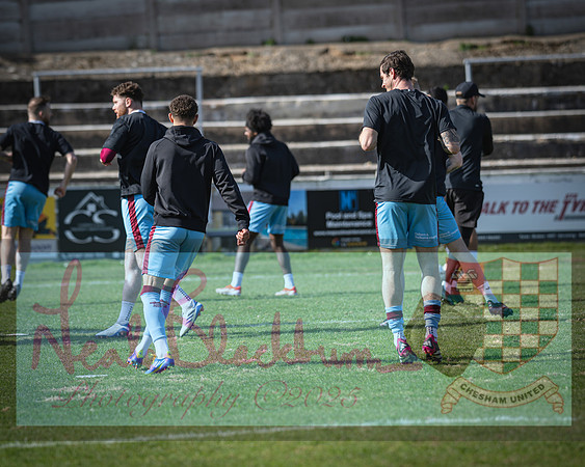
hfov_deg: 8.5
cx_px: 274
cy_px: 234
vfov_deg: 6.8
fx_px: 3939
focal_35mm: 228
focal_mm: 135
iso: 32
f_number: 2.1
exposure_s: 1/1000
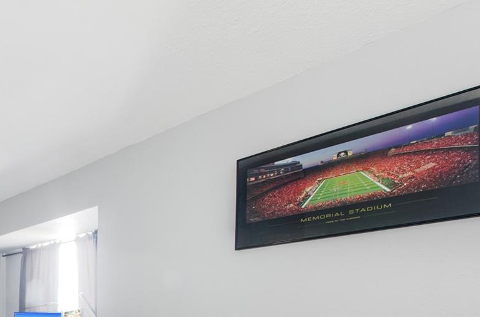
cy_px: 331
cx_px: -23
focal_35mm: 32
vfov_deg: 36.0
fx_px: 426
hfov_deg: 46.7
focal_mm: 10
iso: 320
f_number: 13
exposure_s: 1.5
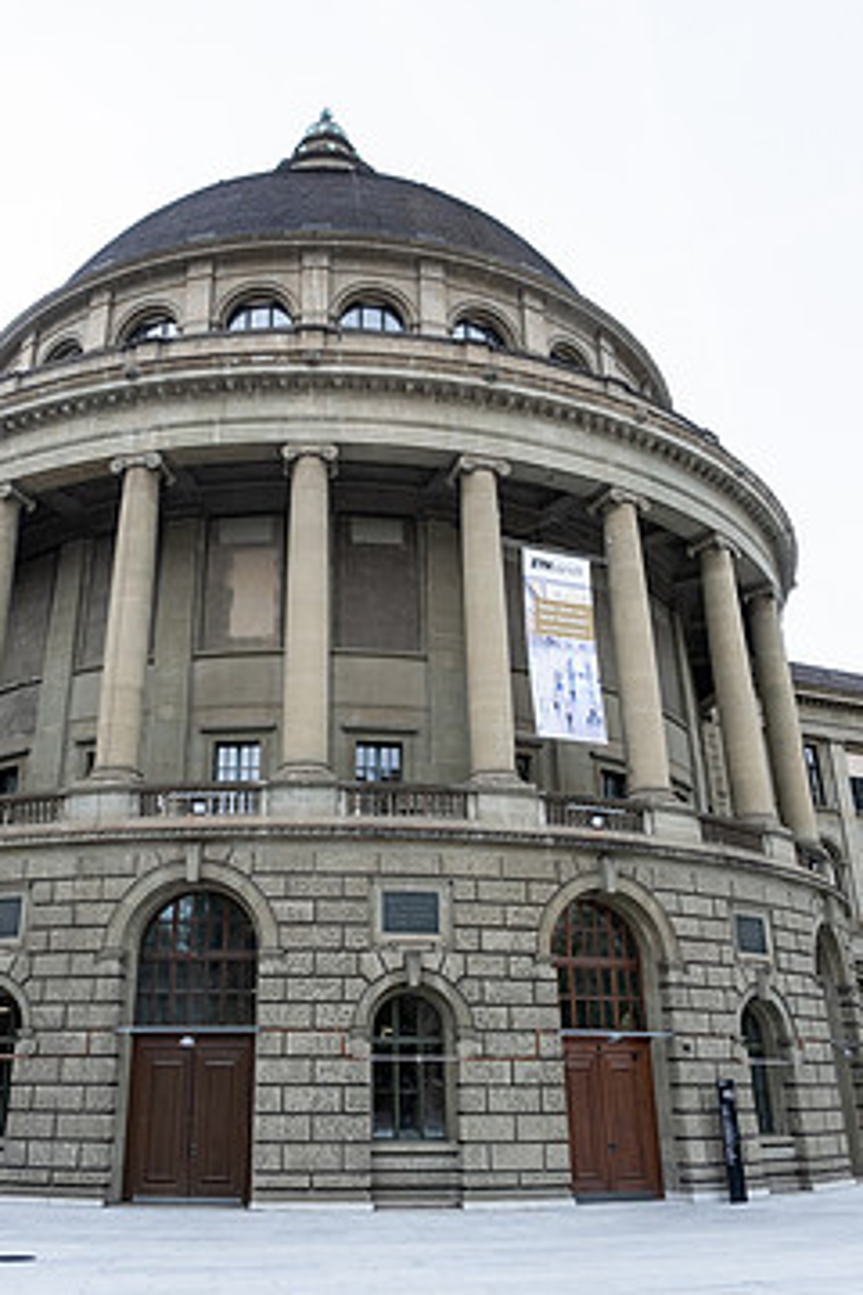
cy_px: 594
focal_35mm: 30
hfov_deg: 43.4
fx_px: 1079
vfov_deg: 61.8
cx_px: 342
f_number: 4.5
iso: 320
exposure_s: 1/350
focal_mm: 16
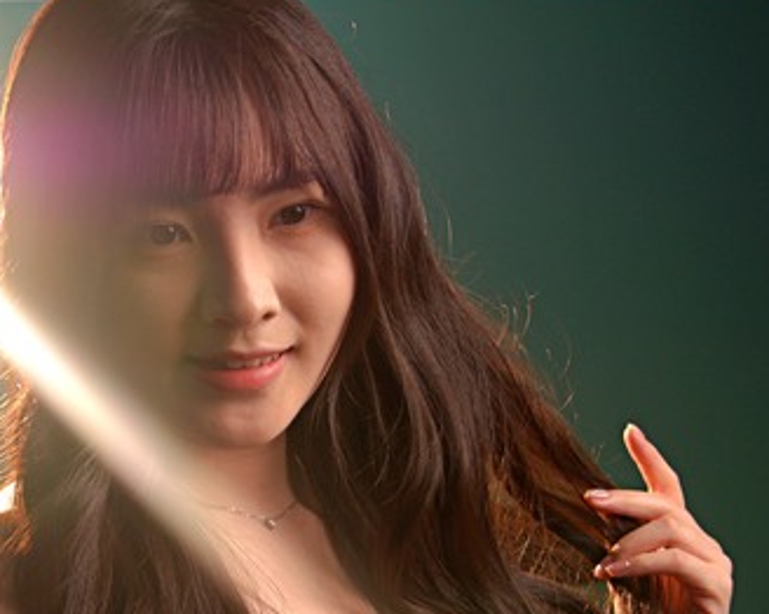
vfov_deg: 14.3
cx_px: 185
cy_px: 438
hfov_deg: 17.8
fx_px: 2434
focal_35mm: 107
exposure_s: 1/60
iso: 320
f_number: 4.3
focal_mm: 23
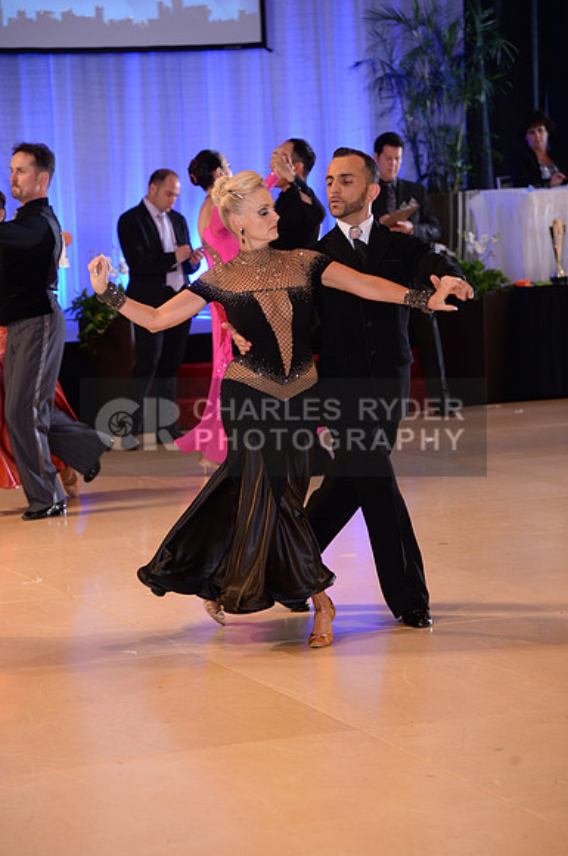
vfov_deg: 17.1
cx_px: 284
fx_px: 2848
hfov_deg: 11.4
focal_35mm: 120
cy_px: 428
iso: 1250
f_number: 4.5
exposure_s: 1/200
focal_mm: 120
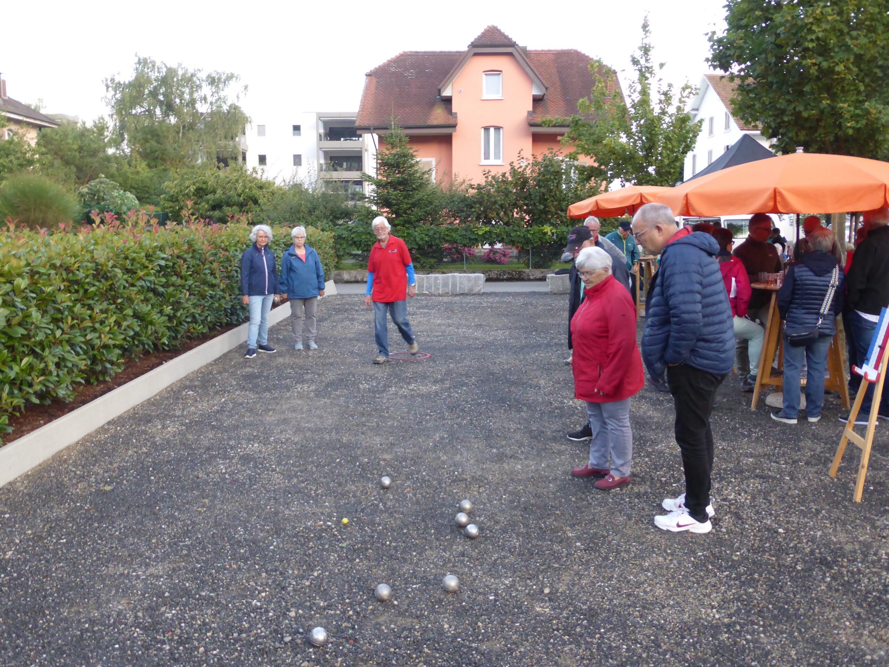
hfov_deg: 60.0
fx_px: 770
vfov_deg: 46.8
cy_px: 334
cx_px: 444
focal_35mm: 30
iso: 400
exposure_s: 1/50
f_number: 3.6
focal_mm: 5.4
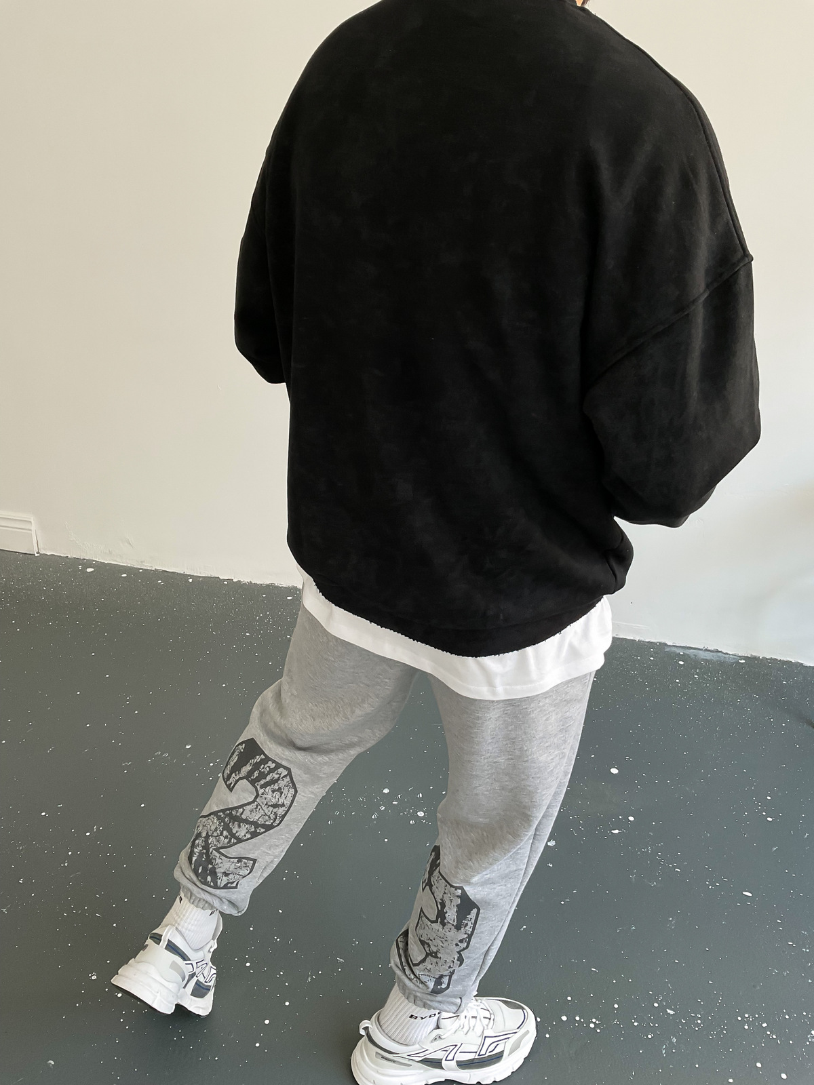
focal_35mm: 29
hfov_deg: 48.2
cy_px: 542
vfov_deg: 61.7
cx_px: 407
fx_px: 909
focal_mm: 3
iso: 40
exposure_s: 1/120
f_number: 1.8
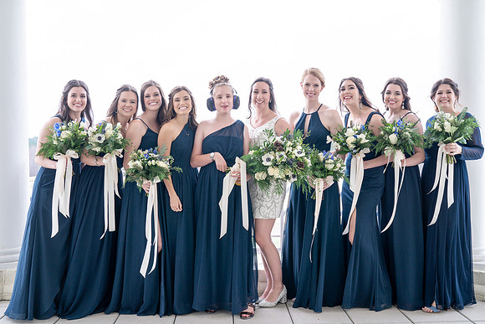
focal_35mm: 38
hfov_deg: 51.0
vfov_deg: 35.3
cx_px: 241
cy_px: 170
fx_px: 508
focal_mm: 35
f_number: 4
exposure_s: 1/250
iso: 200
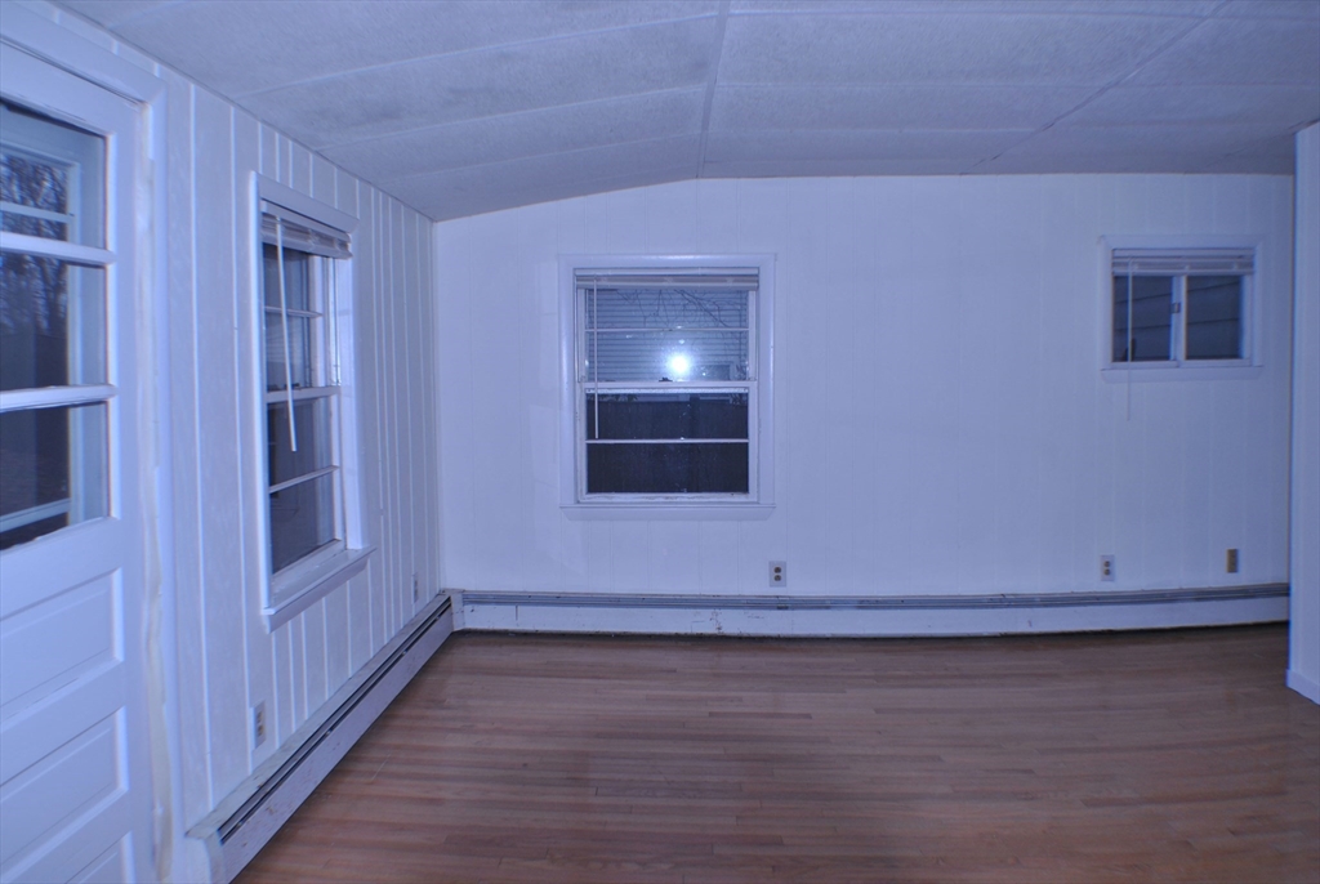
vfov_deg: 37.0
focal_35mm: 36
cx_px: 660
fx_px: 1322
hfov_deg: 53.1
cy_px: 442
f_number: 4
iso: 100
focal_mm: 24
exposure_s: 1/100
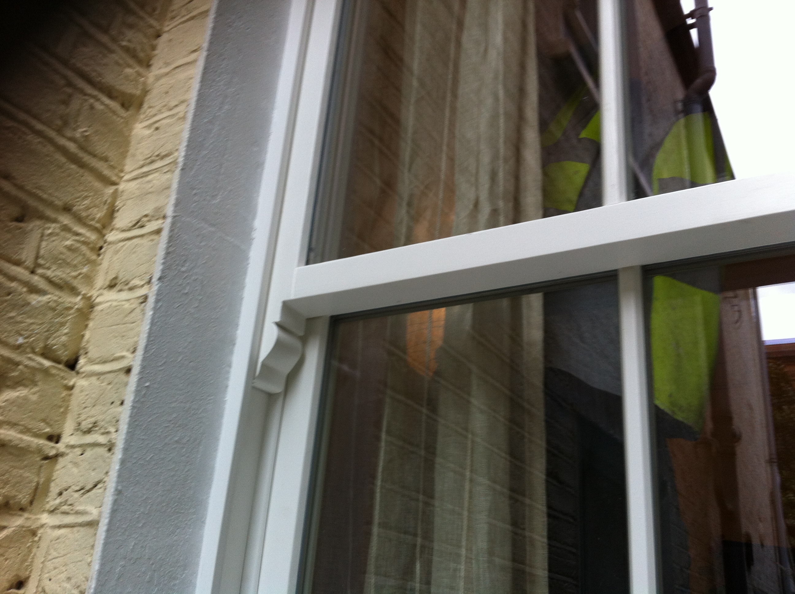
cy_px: 297
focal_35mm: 35
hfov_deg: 52.7
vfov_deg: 40.6
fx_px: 803
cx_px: 398
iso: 80
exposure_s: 1/33
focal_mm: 3.85
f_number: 2.8
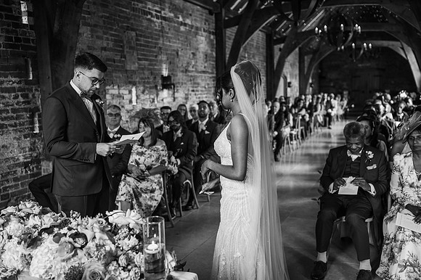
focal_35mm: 35
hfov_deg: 54.5
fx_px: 409
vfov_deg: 37.8
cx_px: 210
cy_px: 140
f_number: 2.2
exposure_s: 1/200
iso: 500
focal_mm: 35
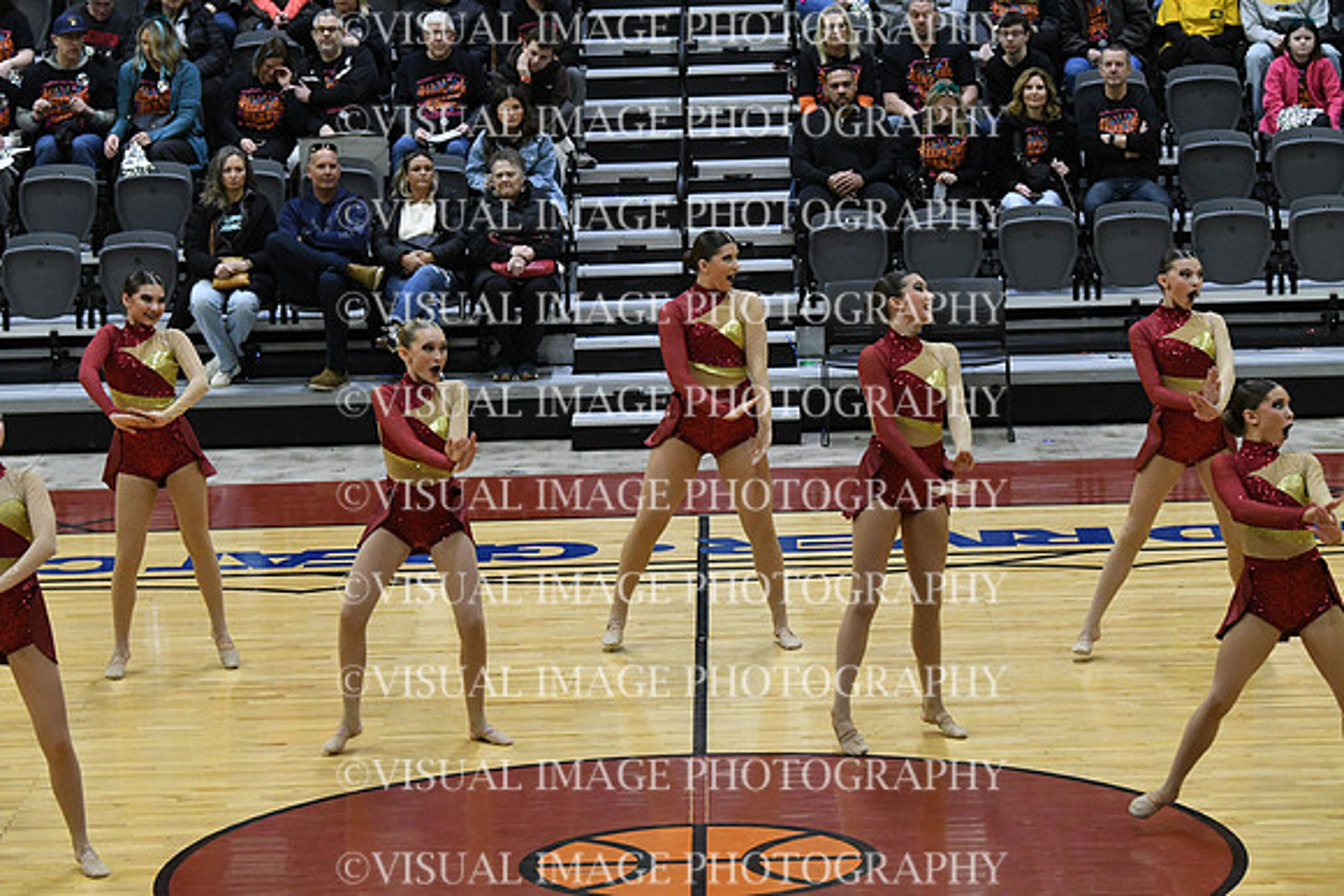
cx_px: 672
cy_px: 448
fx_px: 5302
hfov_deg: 14.4
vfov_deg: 9.7
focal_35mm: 142
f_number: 4
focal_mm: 95
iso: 5000
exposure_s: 1/500
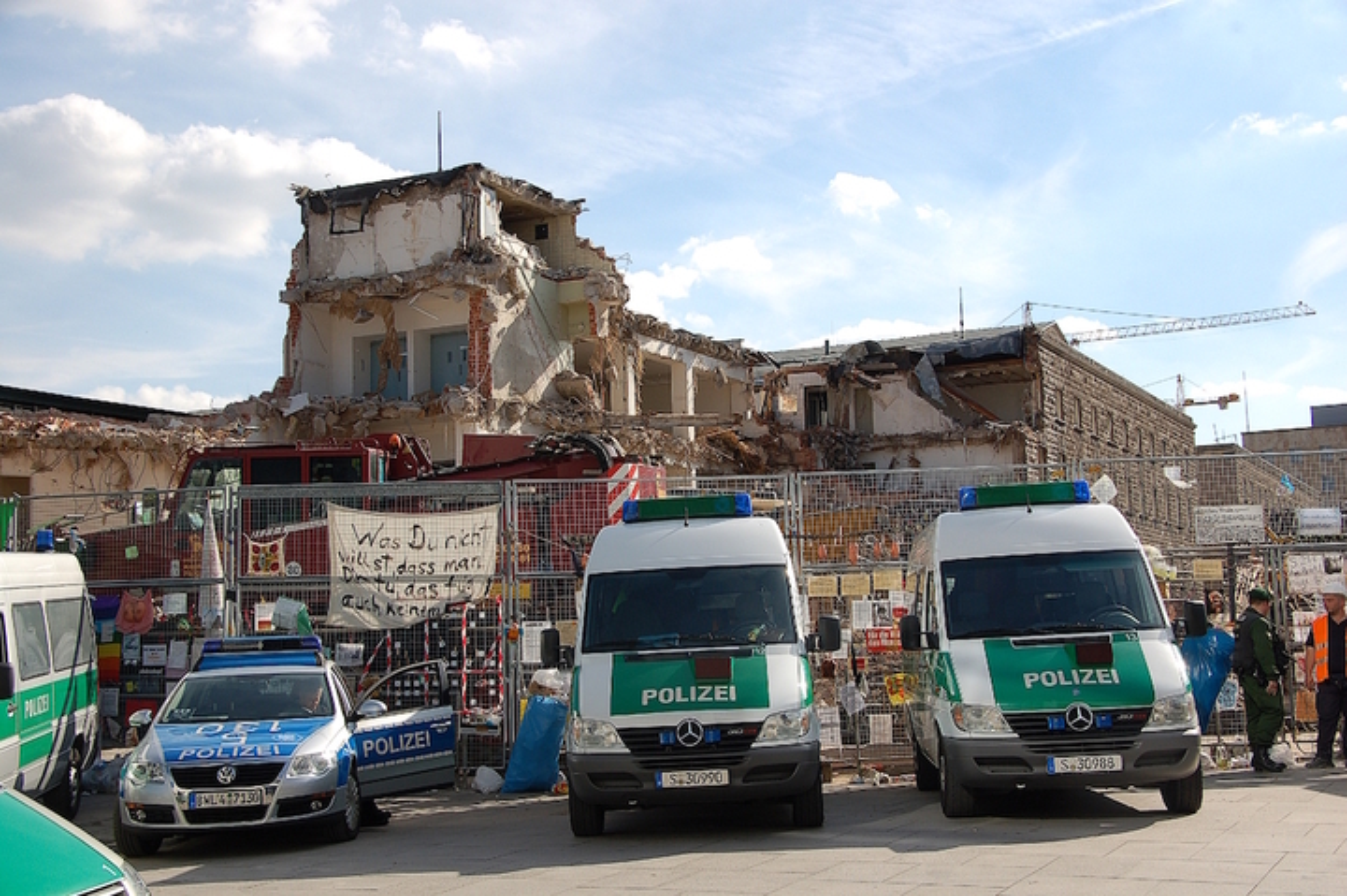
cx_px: 674
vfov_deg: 28.0
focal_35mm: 48
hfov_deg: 41.1
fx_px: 1795
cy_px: 448
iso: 200
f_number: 10
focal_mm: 32
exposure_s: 1/250
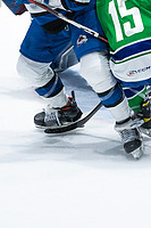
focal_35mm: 794
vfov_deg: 2.6
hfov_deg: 1.7
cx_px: 169
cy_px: -34
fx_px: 5004
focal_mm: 195
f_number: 2.8
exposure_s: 1/1250
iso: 1250
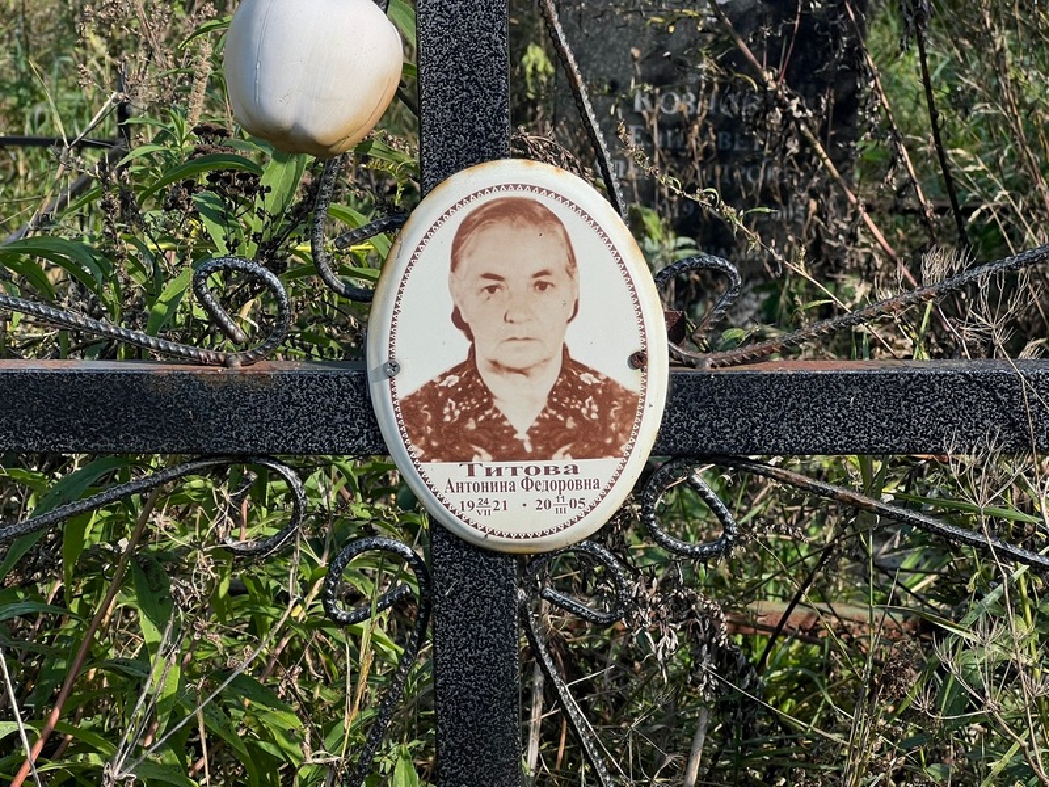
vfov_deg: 19.1
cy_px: 394
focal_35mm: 77
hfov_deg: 25.3
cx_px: 524
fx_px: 2333
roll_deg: -1.0
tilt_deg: -19.8
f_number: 2.8
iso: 32
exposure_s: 1/506
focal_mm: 9
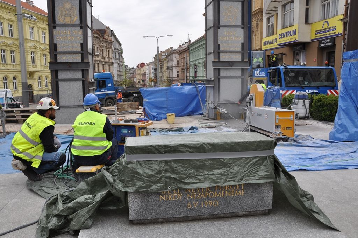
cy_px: 119
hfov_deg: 62.0
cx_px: 179
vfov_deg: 43.5
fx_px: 298
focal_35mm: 30
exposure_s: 1/320
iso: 200
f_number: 9
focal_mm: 20
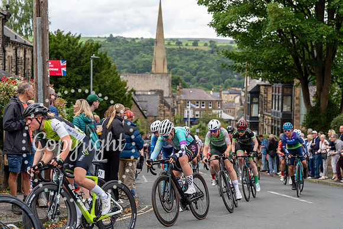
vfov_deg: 19.5
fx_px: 667
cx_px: 172
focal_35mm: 70
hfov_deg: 28.8
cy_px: 114
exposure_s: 1/500
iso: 500
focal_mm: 70
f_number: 3.5
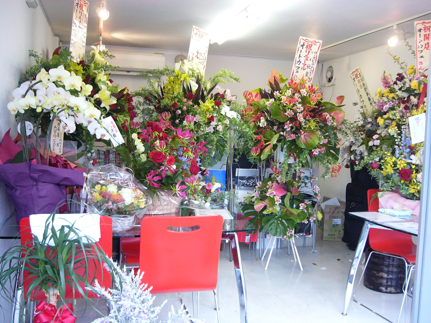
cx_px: 216
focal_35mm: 35
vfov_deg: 40.7
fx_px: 436
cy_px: 162
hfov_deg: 52.6
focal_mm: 5.8
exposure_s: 1/60
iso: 300
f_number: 2.8
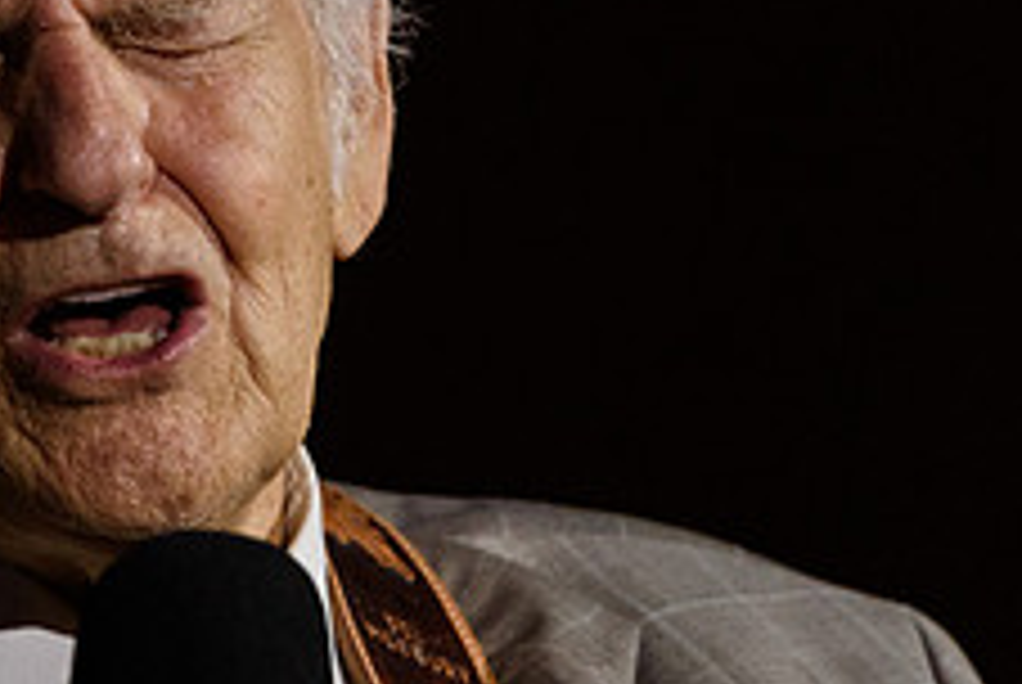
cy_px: 211
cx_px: 383
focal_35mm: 1632
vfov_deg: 0.8
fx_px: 46390
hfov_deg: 1.3
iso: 2500
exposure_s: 1/400
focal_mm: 600
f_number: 6.3
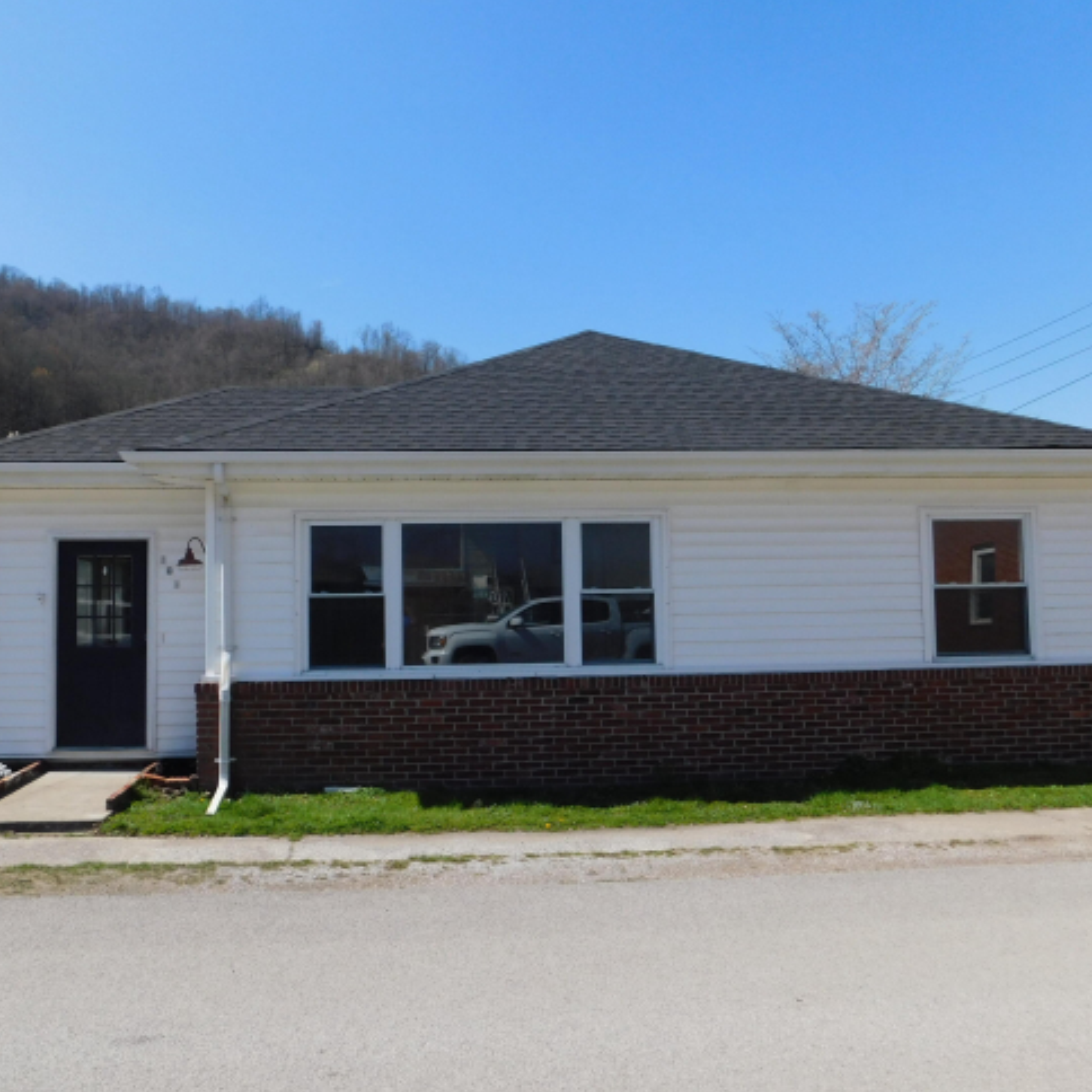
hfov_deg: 57.1
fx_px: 999
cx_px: 466
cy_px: 557
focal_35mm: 28
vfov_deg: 57.3
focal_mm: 4
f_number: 6
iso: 125
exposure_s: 1/500
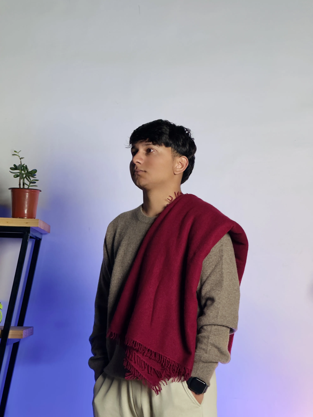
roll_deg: -1.0
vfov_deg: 25.3
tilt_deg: +5.0
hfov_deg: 19.1
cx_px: 156
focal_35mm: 77
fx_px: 928
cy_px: 208
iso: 250
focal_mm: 9
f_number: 2.8
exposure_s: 1/100
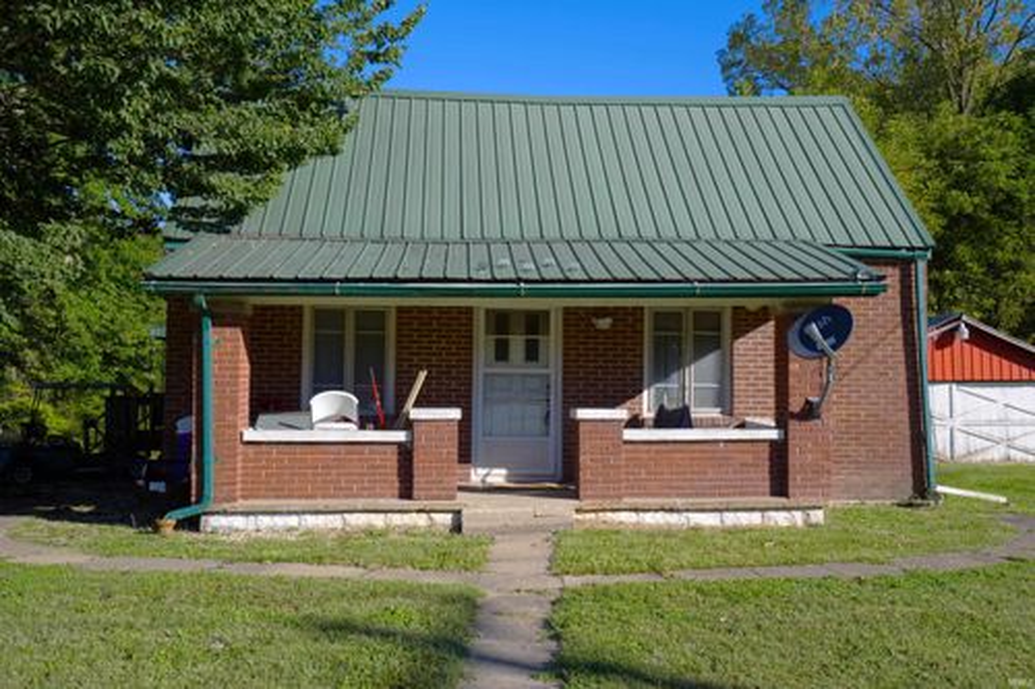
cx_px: 518
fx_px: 1006
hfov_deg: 54.5
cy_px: 344
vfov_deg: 37.8
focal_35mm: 35
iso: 200
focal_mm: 35
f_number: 13
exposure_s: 1/160
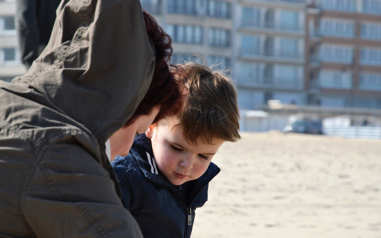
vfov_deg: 8.1
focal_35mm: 162
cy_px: 125
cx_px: 192
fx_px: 1677
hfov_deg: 13.0
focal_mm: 105
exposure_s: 1/2500
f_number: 9
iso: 800
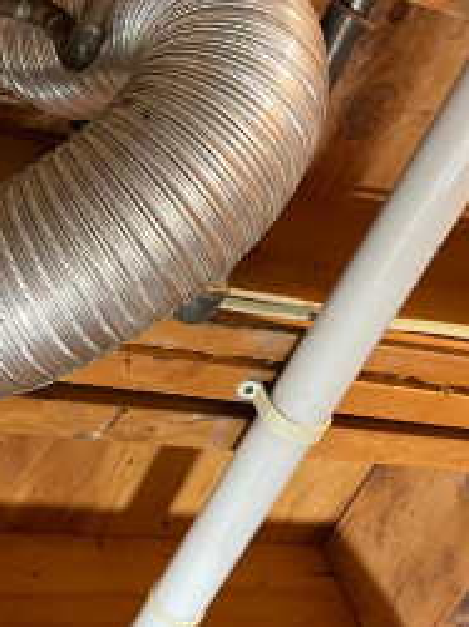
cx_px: 132
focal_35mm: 102
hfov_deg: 14.4
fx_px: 1846
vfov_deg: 19.3
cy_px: 320
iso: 20
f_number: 2.8
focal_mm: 6.6
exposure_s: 1/23
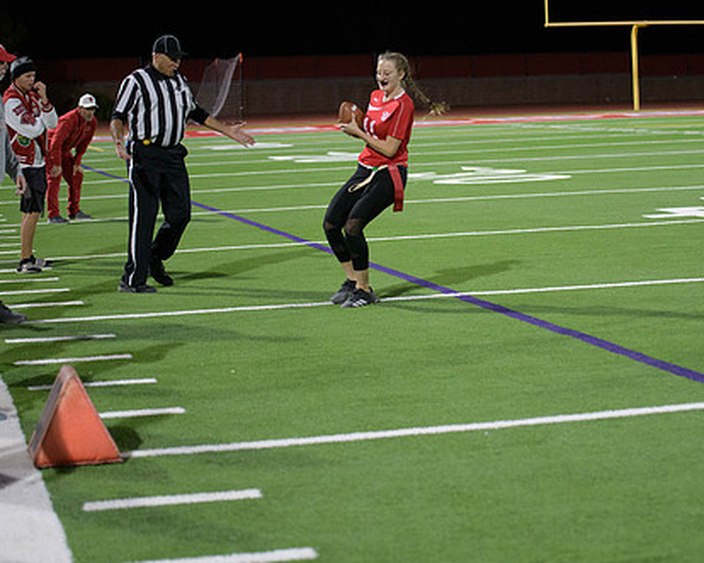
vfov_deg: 16.7
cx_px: 415
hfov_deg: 20.8
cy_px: 244
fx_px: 1916
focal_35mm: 92
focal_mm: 70
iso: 4000
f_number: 2.8
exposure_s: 1/640
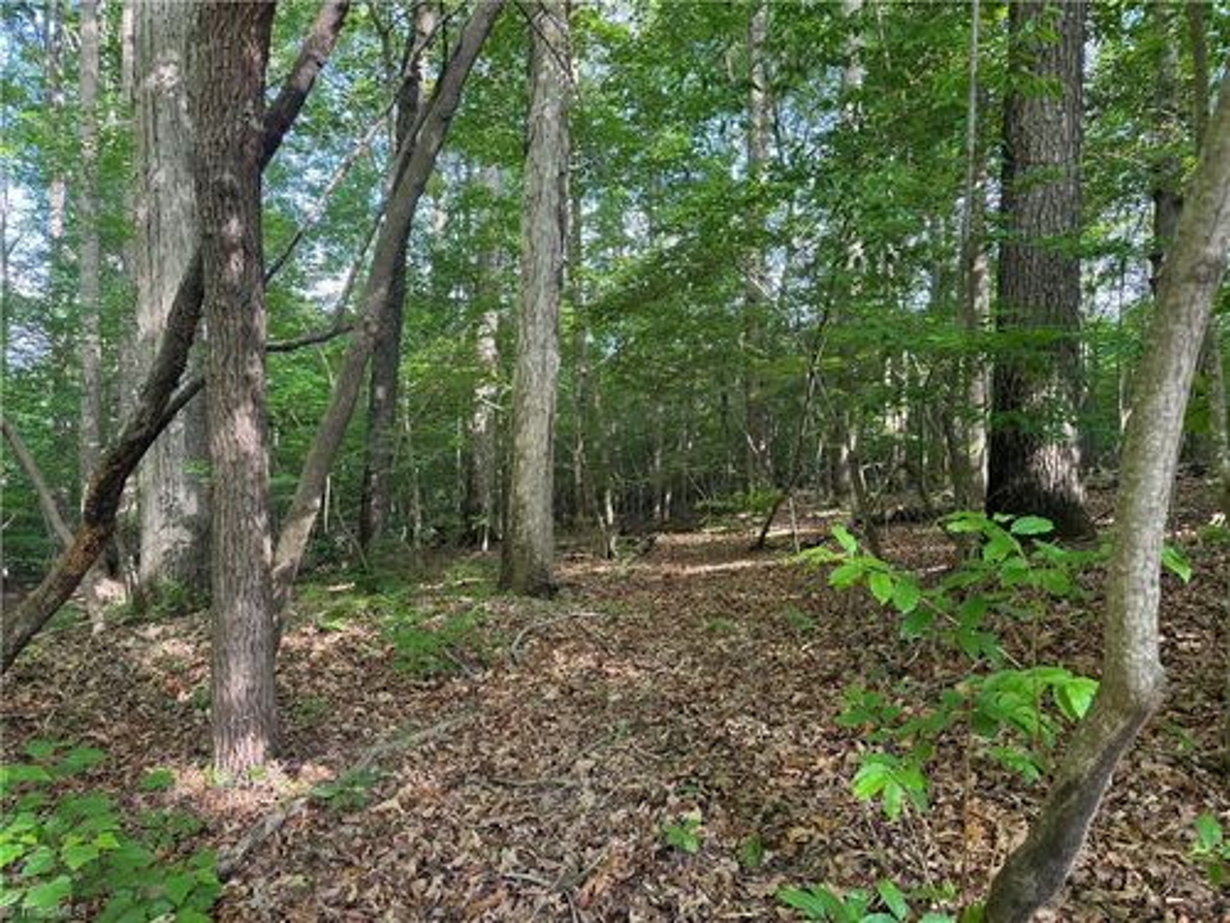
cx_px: 615
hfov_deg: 71.6
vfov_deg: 56.8
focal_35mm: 24
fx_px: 853
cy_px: 462
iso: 160
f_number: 1.78
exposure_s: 1/121
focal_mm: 6.76
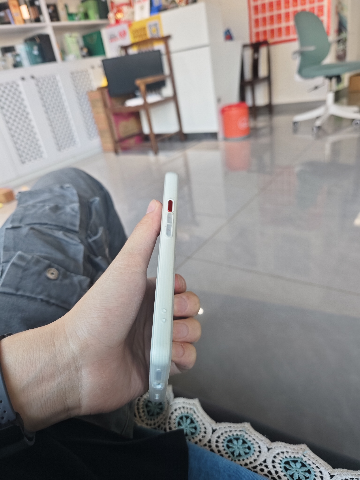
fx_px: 319
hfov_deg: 58.9
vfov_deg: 73.9
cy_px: 240
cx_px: 180
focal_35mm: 23
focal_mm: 5.5
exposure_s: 1/100
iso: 671
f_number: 1.75
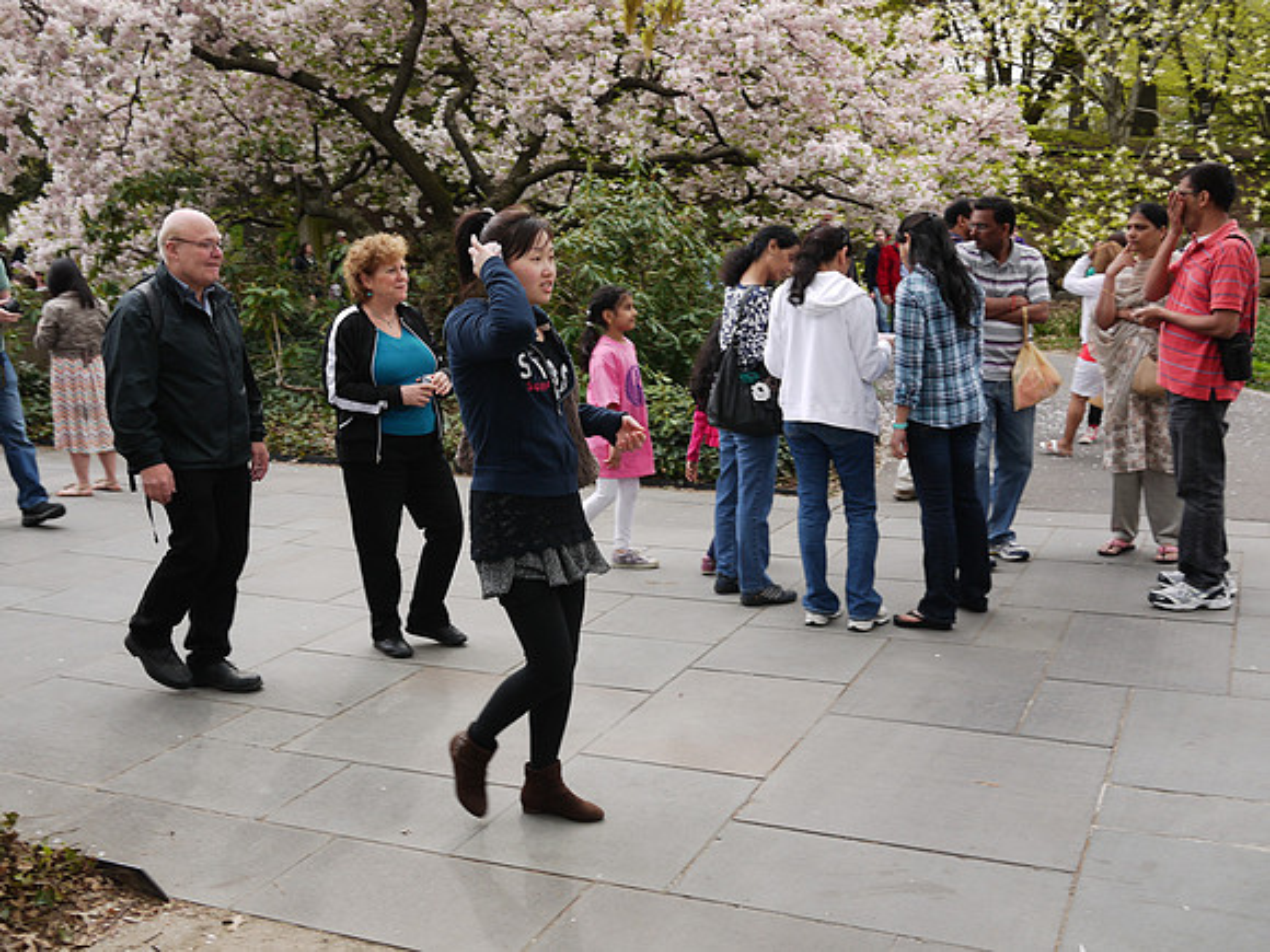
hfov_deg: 46.8
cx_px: 635
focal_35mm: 40
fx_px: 1468
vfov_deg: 36.0
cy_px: 476
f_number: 5
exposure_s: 1/125
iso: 100
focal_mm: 20
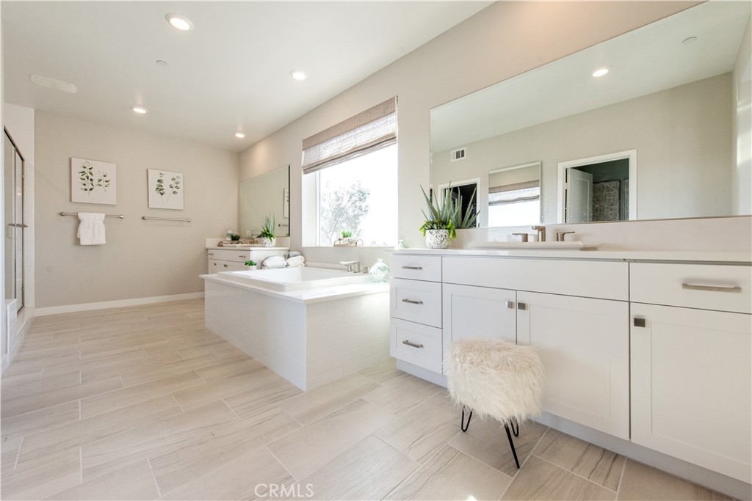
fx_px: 292
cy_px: 250
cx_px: 376
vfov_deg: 81.2
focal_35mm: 14
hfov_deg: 104.2
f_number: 8
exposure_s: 1/250
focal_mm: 14
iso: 400
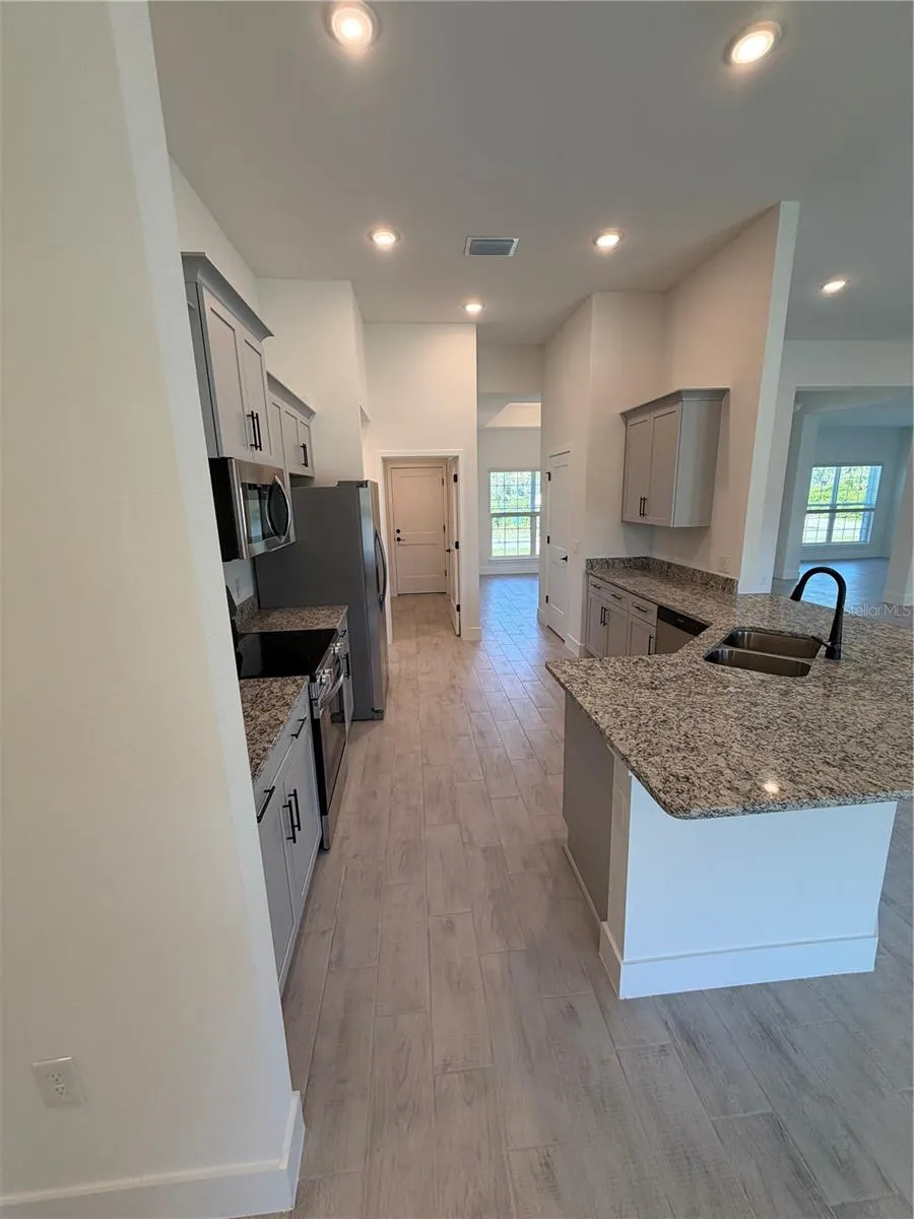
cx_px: 457
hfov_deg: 85.7
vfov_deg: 102.1
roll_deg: +1.3
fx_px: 493
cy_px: 610
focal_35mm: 14
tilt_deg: -12.3
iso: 160
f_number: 2.2
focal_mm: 2.22
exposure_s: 1/120
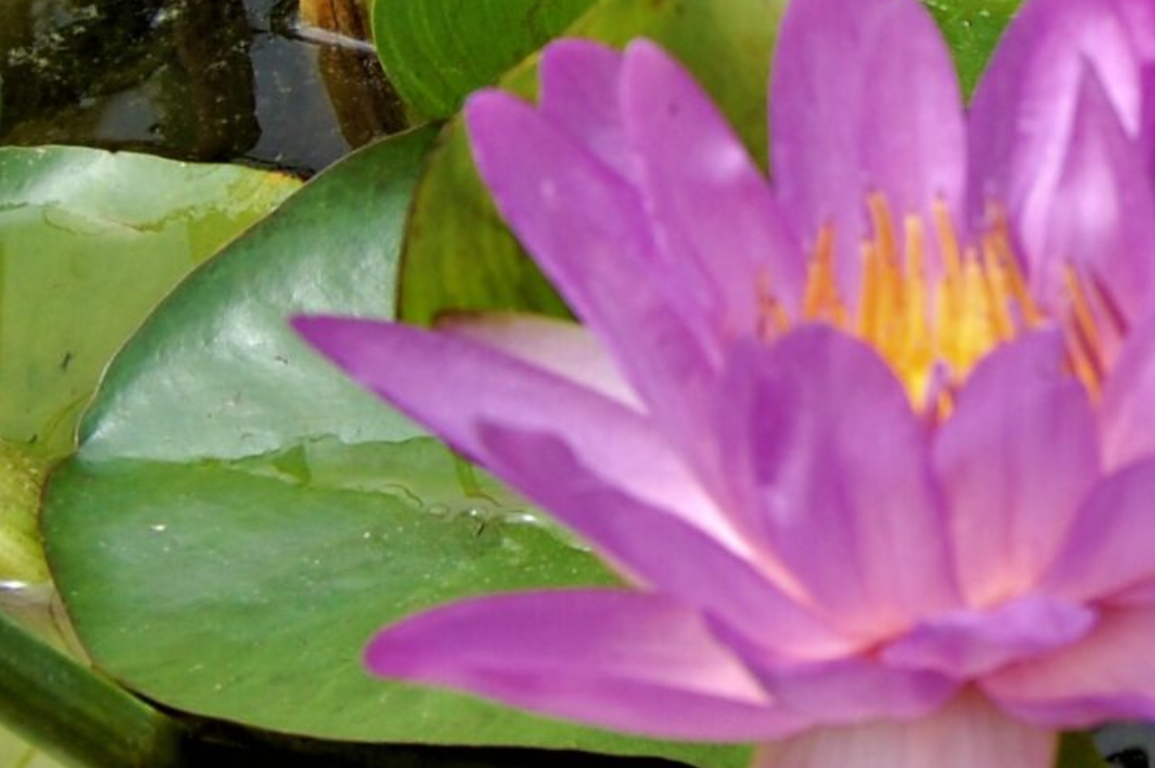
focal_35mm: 117
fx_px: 3750
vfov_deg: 11.5
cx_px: 1387
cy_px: -90
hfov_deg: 16.8
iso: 400
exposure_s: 1/320
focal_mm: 22
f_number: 9
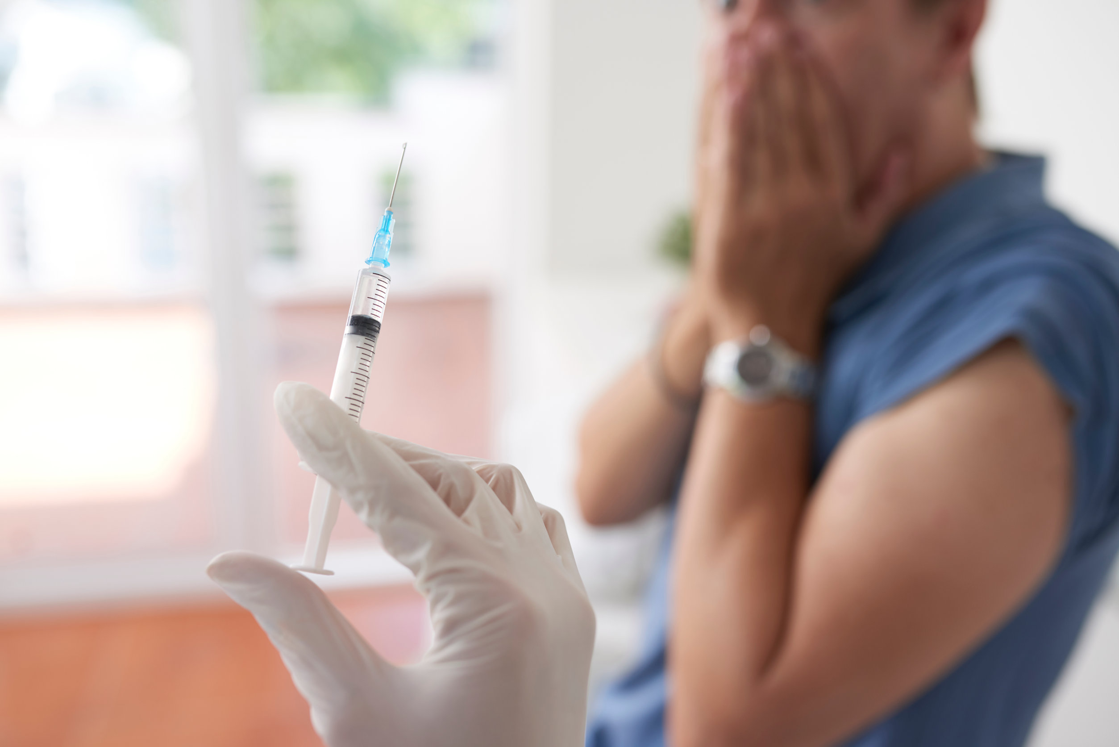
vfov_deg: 37.9
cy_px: 374
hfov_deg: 54.4
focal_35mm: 35
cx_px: 560
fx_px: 1088
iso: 100
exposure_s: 1/125
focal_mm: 35
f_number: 2.8
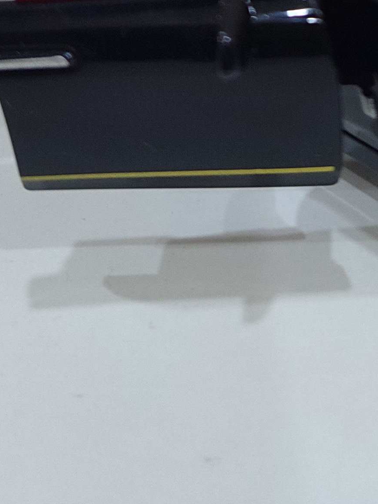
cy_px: -340
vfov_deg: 18.8
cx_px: 370
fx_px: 1252
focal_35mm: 86
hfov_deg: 16.8
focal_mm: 5.95
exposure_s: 1/33
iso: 837
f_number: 1.89
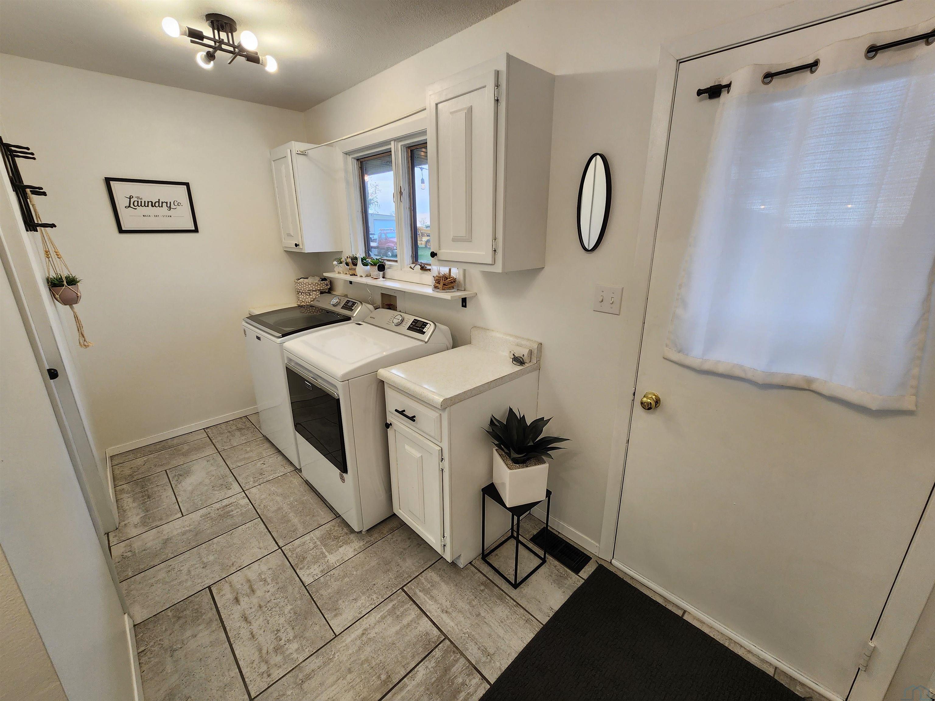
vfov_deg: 89.9
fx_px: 351
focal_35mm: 13
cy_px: 350
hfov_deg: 106.2
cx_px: 468
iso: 80
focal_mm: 2.2
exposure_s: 1/60
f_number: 2.2
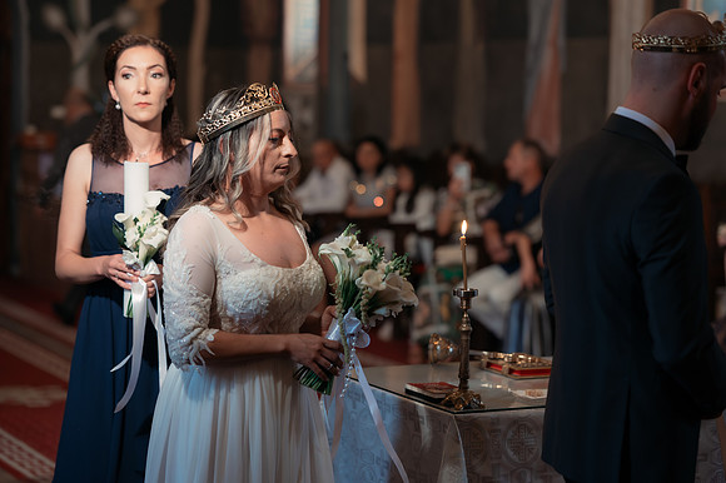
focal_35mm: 85
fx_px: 1713
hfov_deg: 23.9
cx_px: 363
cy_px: 242
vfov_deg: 16.1
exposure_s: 1/250
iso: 1600
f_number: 2.5
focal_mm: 85
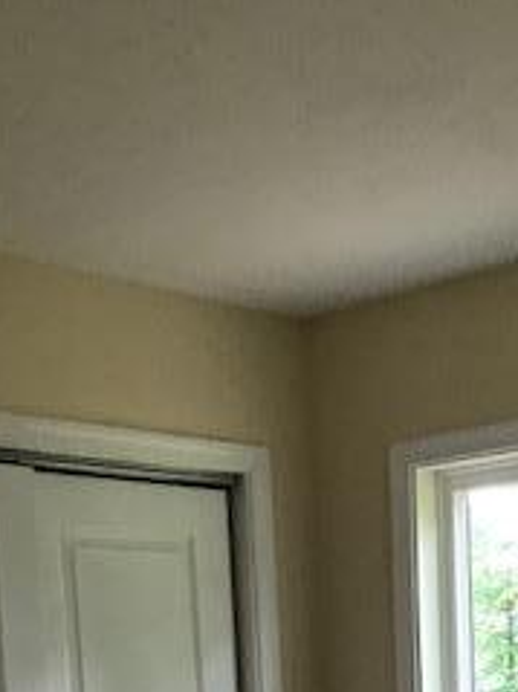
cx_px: 428
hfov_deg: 19.4
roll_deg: +2.1
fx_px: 1498
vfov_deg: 23.0
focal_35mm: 75
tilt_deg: -5.6
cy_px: 912
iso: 40
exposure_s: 1/17
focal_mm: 3.99
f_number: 1.8
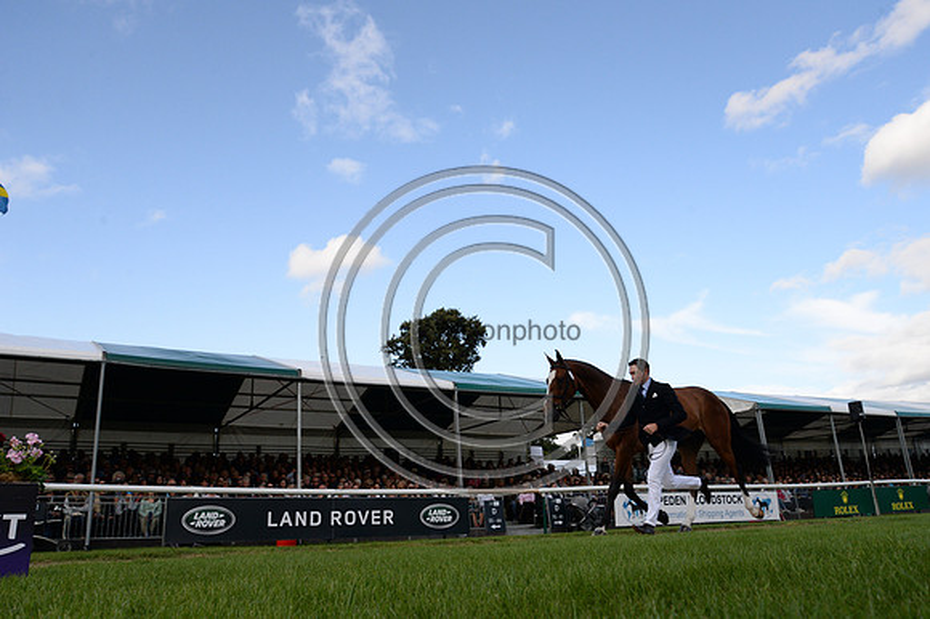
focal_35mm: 29
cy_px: 310
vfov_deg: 44.9
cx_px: 465
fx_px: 749
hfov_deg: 63.7
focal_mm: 29
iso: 1600
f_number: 8
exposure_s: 1/2500
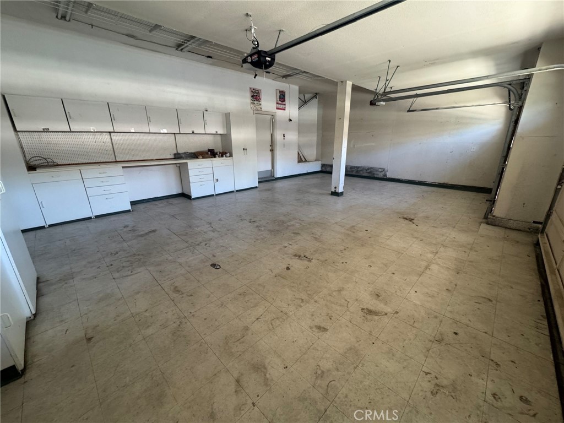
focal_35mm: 14
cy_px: 212
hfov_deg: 102.1
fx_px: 228
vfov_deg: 85.7
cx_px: 282
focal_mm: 2.22
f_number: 2.2
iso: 250
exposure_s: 1/60
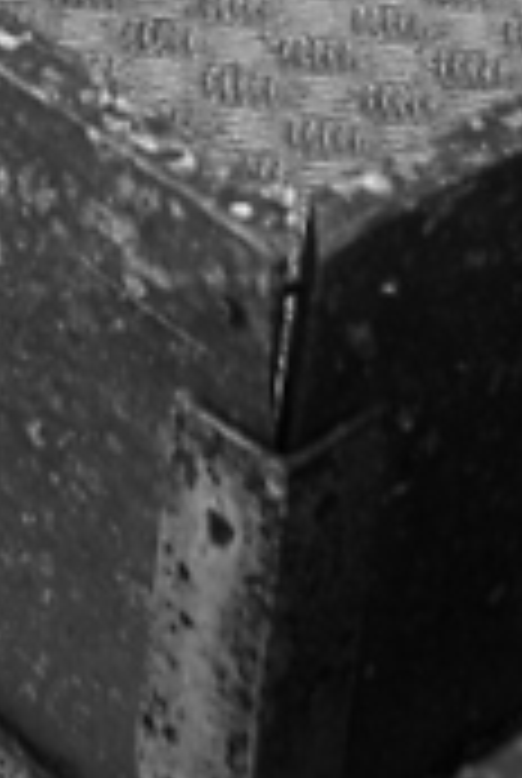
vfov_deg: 9.5
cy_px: -747
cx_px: -277
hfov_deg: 6.7
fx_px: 4376
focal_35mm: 202
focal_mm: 35
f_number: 2.8
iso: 100
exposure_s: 1/80
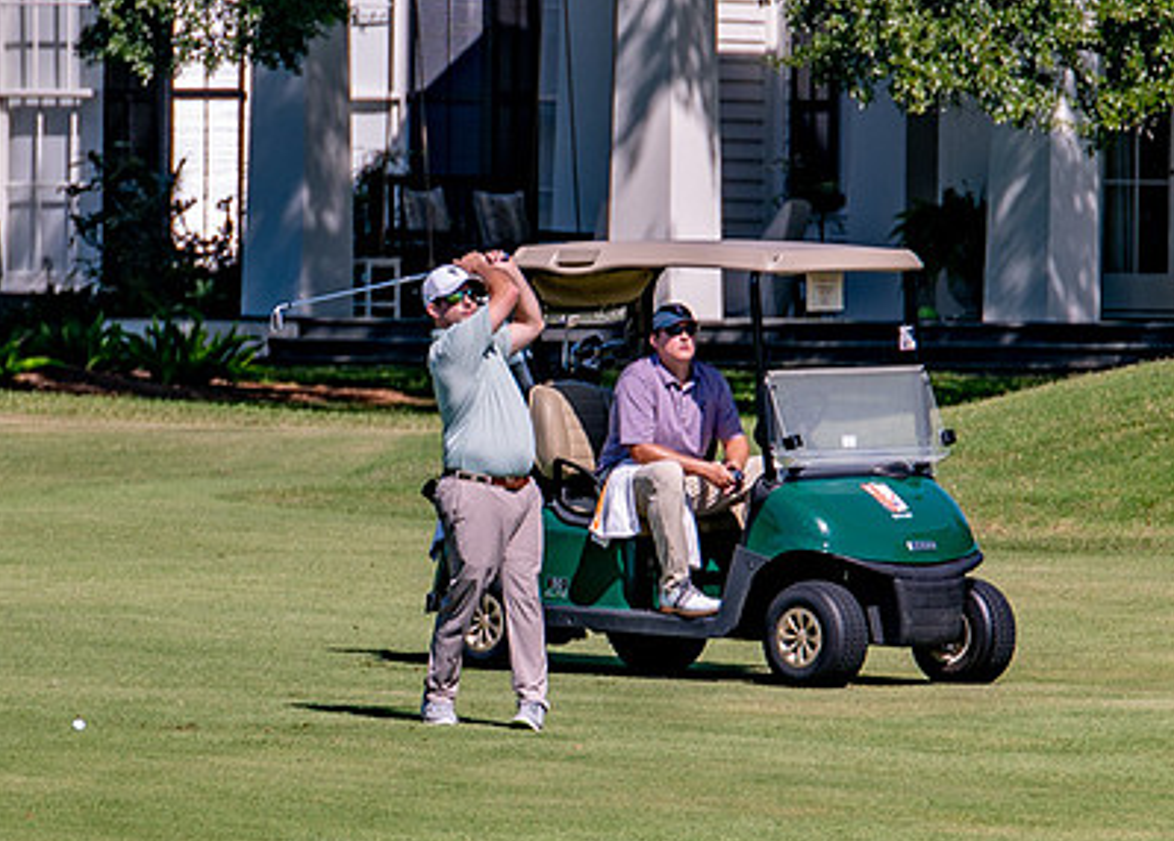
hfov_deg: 3.2
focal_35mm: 625
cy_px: 525
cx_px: 507
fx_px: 20864
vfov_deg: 2.3
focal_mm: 200
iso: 100
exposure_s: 1/1000
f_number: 4
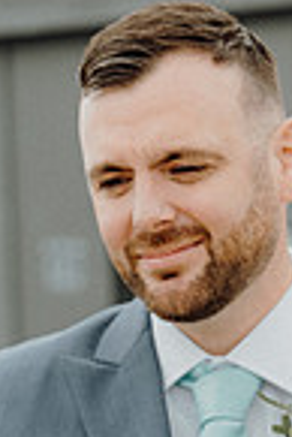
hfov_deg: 4.9
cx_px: 307
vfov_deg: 7.3
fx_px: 3398
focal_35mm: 280
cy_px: 574
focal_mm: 70
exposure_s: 1/400
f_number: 3.5
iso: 125
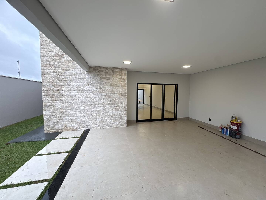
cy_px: 100
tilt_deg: -2.8
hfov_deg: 102.1
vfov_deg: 85.7
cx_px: 133
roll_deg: +0.2
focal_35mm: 14
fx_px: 108
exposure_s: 1/120
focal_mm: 2.22
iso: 80
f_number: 2.2
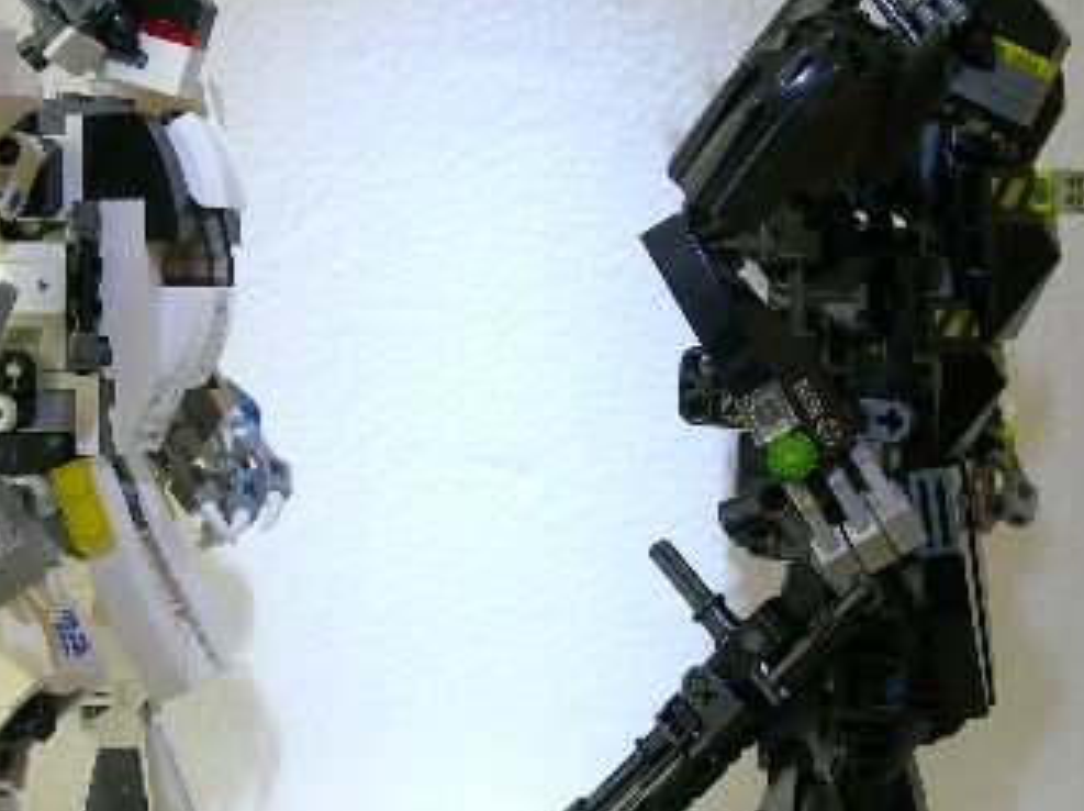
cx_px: 465
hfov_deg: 26.3
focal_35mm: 74
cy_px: 468
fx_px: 2315
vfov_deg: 19.8
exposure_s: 1.24
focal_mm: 7.8
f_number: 2.8
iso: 200
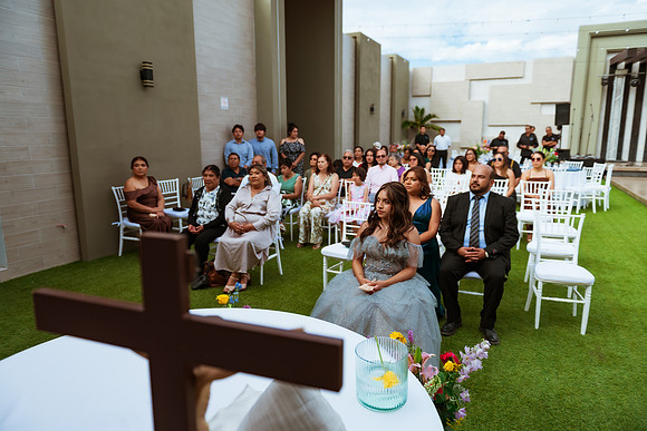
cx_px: 324
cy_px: 216
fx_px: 431
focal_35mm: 24
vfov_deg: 53.2
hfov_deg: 73.7
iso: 100
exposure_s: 1/1250
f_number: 2.8
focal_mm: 24
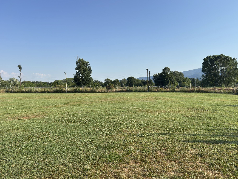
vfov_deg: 51.3
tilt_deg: +1.7
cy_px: 82
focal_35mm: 27
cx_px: 128
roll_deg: +0.1
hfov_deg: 65.2
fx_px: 186
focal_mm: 6.76
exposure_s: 1/5376
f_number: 1.78
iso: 100
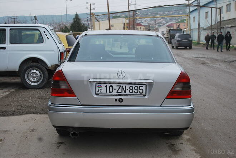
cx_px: 118
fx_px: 295
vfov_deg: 30.0
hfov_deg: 43.6
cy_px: 79
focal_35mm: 45
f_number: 4.8
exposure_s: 1/60
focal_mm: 30
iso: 200
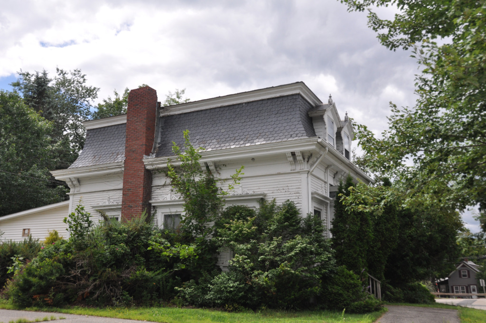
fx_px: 849
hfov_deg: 31.9
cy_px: 162
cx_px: 243
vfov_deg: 21.5
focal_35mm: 63
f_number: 7.1
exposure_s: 1/2000
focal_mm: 42
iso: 400
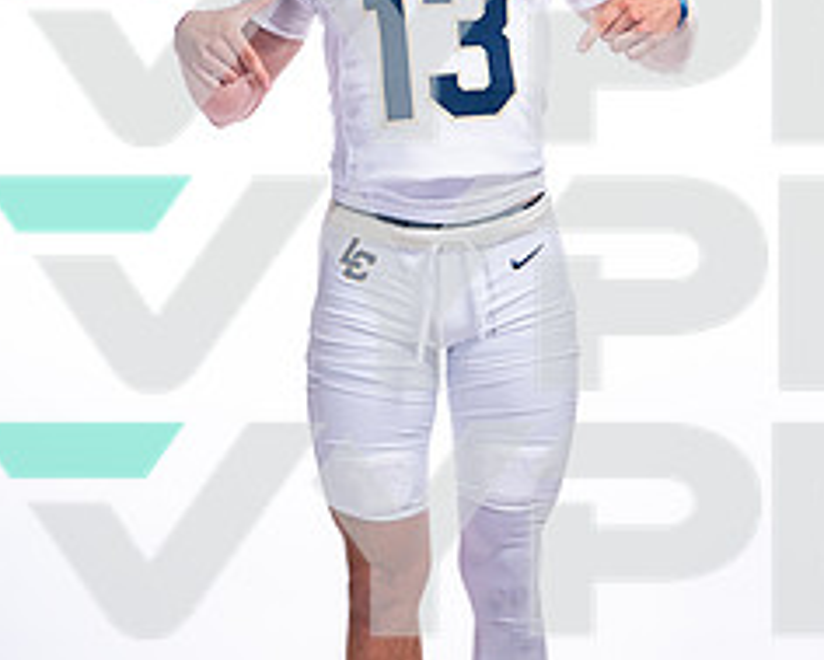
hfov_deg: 11.0
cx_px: 496
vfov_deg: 8.8
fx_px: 4270
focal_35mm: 175
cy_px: 286
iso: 400
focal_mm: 98
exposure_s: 1/250
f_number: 6.3
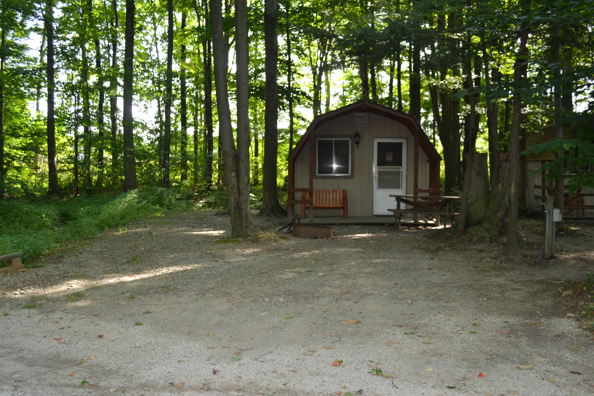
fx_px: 594
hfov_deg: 53.1
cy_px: 198
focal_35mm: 36
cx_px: 297
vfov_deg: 36.9
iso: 400
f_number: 4
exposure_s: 1/100
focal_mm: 24
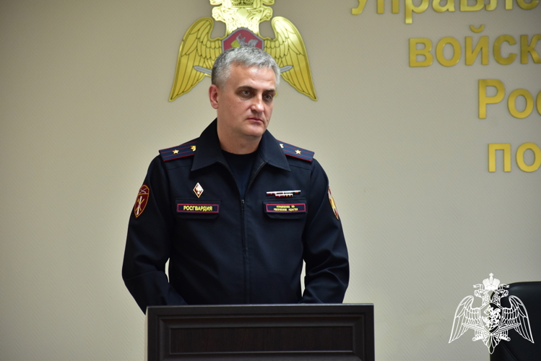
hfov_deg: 9.8
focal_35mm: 210
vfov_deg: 6.5
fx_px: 3157
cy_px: 180
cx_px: 270
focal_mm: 140
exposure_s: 1/80
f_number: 5.6
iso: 1600
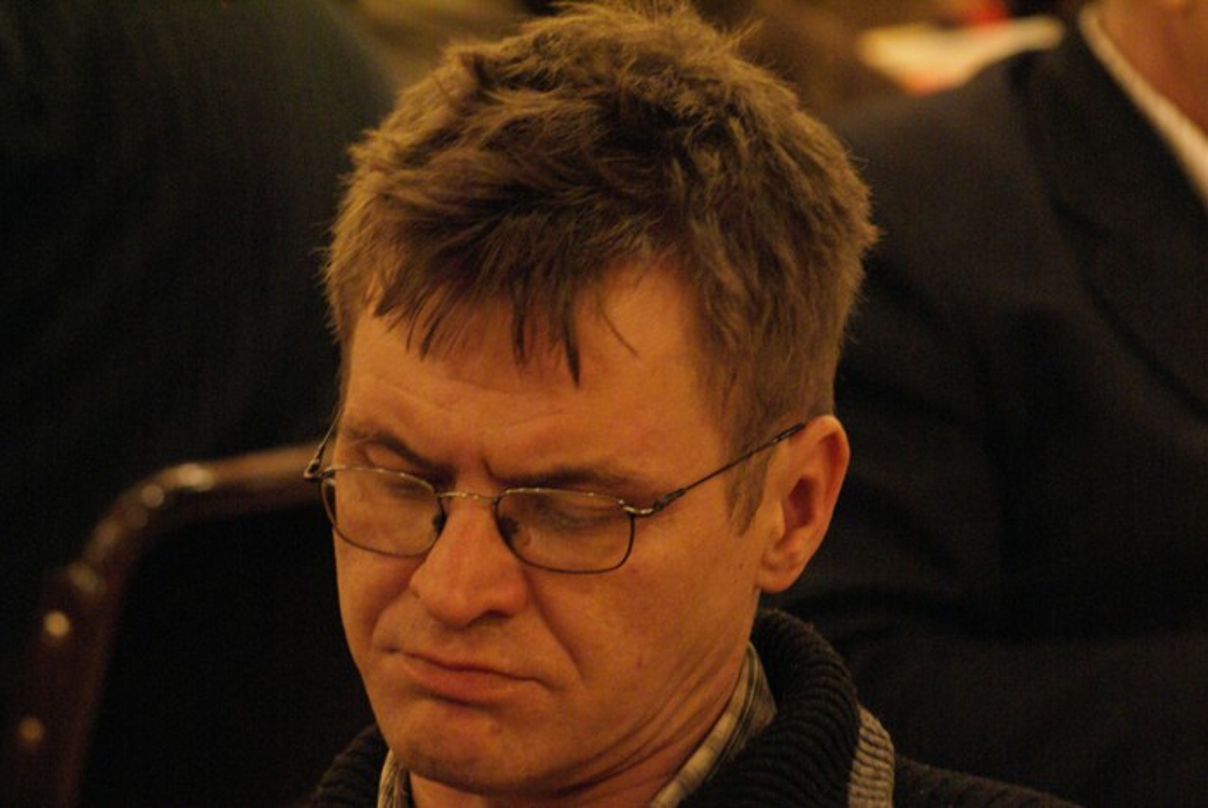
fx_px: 5541
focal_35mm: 165
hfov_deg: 12.4
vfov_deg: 8.3
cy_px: 404
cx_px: 604
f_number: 5
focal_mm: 110
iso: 1600
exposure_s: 1/20
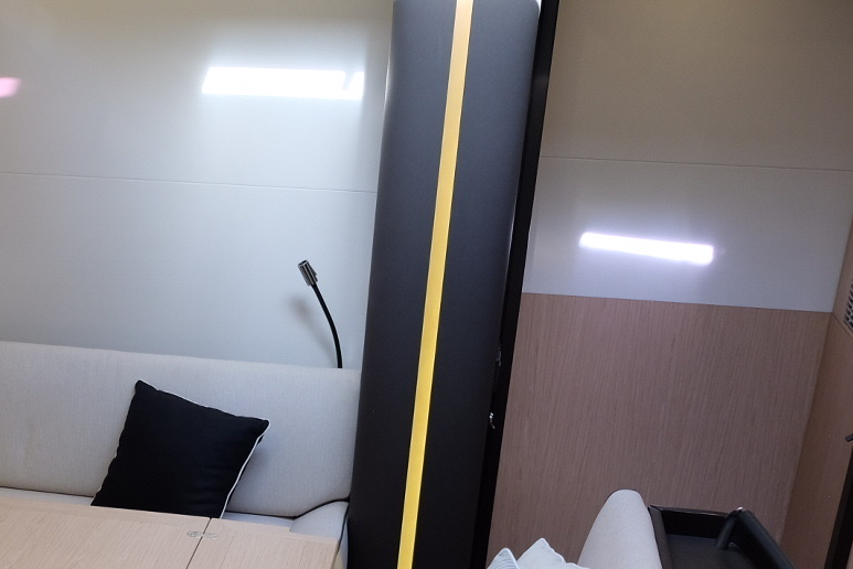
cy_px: 616
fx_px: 1470
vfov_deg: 20.9
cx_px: 55
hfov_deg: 30.6
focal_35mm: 62
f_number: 2.8
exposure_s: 1/75
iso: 400
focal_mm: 18
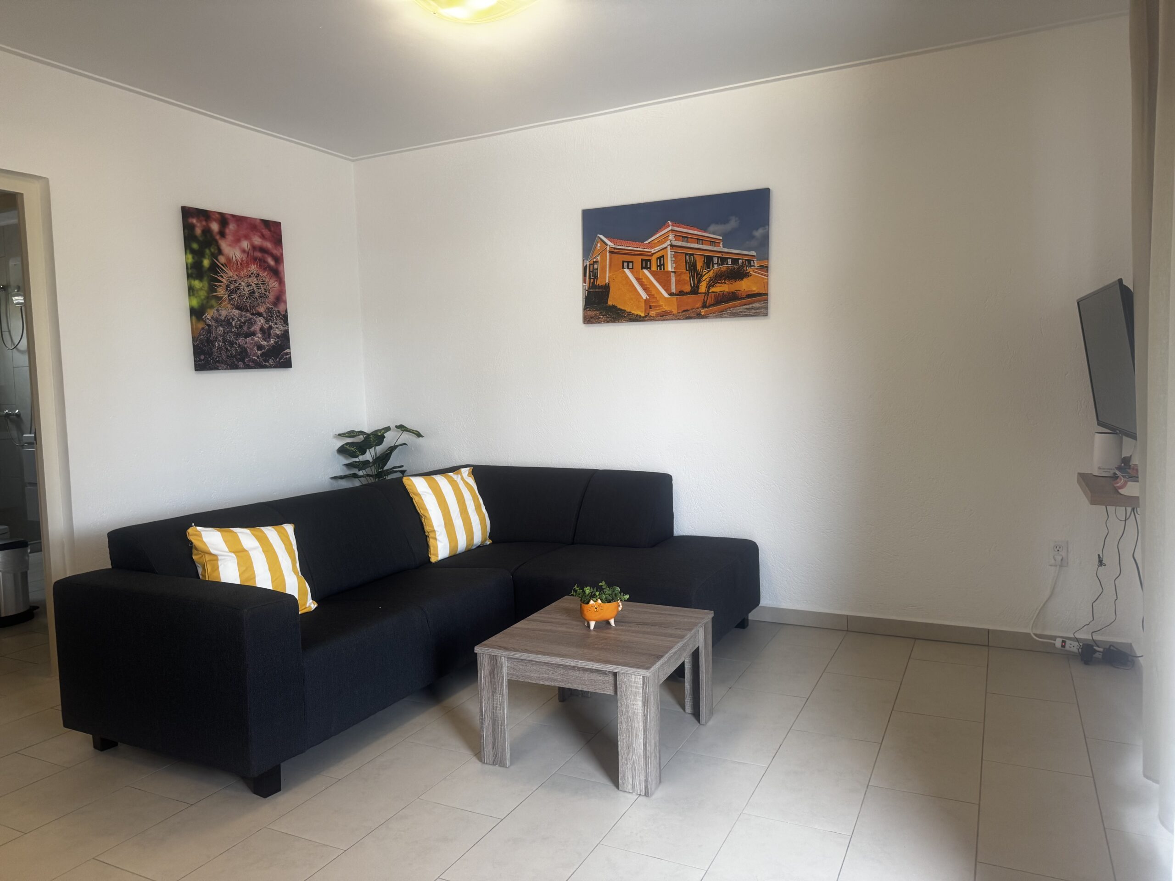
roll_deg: +2.3
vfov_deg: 56.8
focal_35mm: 24
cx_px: 588
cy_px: 440
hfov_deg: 71.6
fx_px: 815
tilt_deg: -3.2
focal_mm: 6.76
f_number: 1.78
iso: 125
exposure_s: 1/100
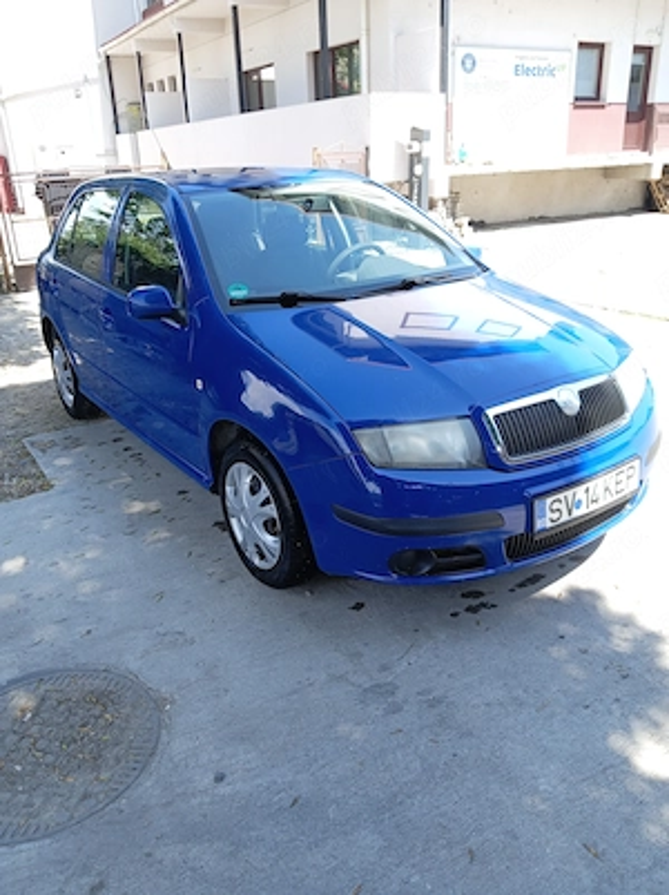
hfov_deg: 51.3
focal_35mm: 27
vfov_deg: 65.4
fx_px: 697
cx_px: 334
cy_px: 448
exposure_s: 1/123
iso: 100
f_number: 1.8
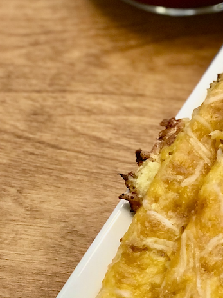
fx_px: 1287
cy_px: 173
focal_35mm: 150
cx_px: 309
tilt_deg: -55.3
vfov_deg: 13.2
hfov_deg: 9.7
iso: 100
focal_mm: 6
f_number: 2.4
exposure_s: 1/60
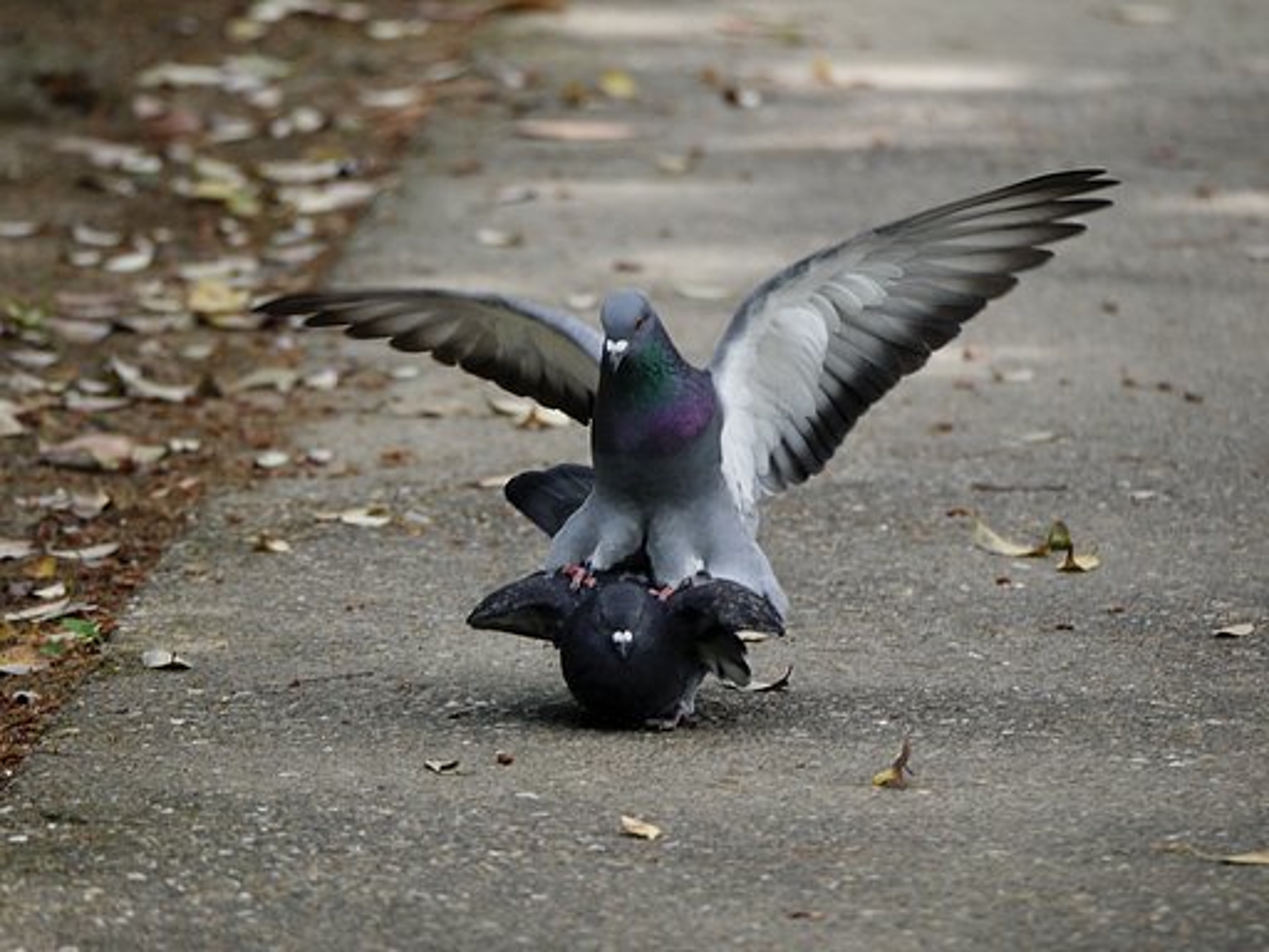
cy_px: 476
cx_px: 634
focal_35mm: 500
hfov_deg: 4.0
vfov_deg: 3.0
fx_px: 18330
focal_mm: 250
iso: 320
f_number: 5.4
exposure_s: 1/320
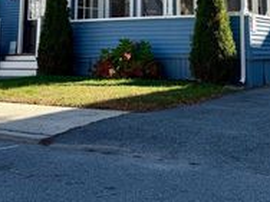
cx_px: 168
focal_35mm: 64
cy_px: -22
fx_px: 499
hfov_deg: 30.1
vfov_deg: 21.7
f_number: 1.78
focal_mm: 6.76
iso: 80
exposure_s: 1/2370
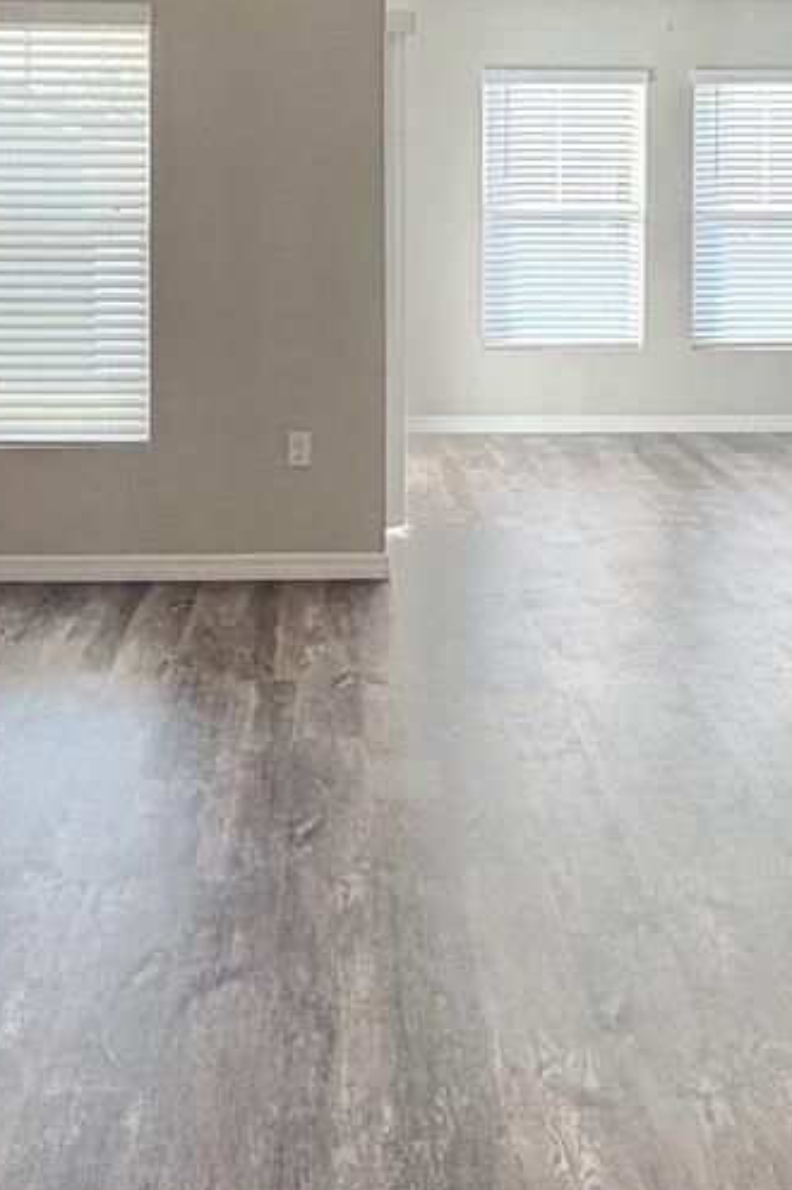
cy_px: 242
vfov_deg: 40.3
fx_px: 1553
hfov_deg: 28.6
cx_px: 389
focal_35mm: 47
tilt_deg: -3.5
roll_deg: -0.2
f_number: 2.2
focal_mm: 2.22
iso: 40
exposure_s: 1/149
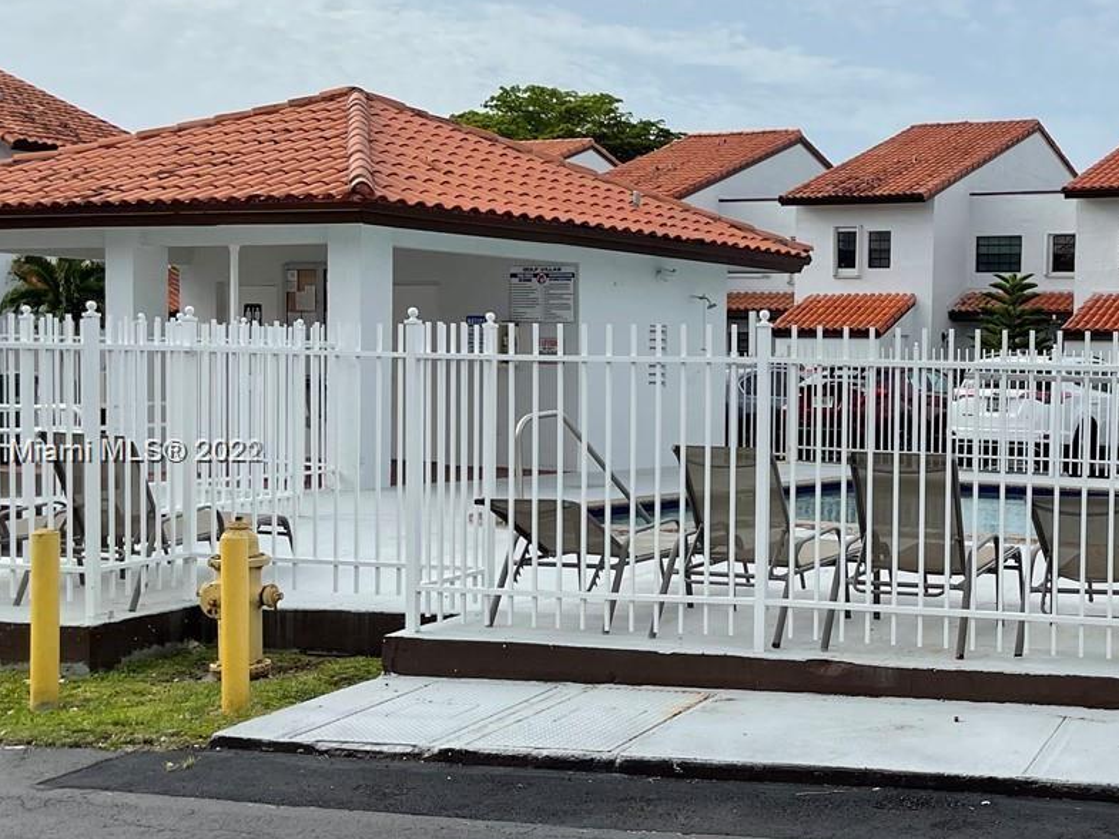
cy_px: 453
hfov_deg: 34.7
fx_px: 1714
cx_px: 947
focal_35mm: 53
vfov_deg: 27.5
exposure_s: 1/4717
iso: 32
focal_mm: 5.1
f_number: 1.6
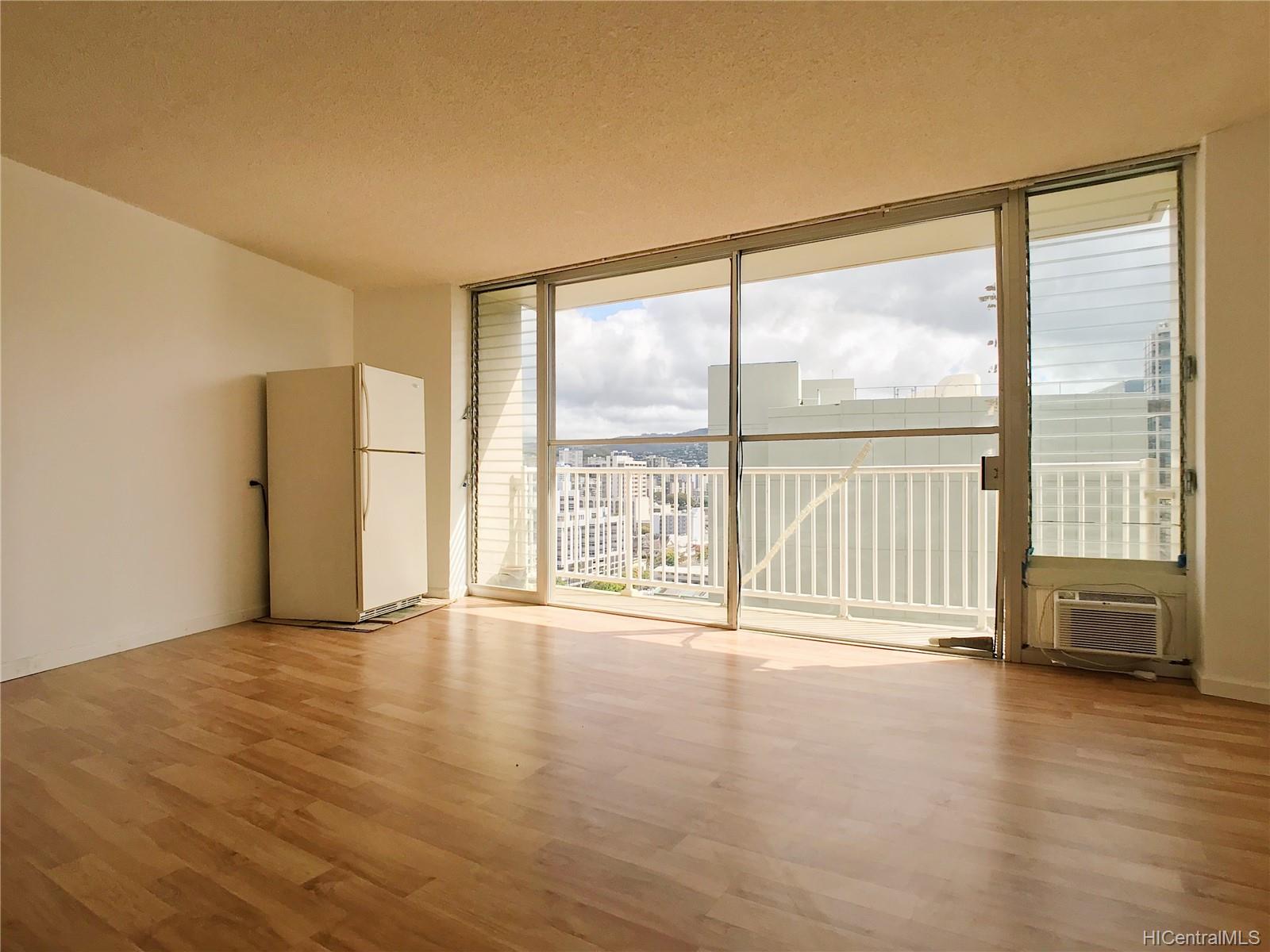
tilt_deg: -0.4
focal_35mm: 28
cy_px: 476
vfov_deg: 49.7
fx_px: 1027
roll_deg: +0.0
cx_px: 635
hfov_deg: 63.4
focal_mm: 3.99
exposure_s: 1/1168
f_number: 1.8
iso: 20
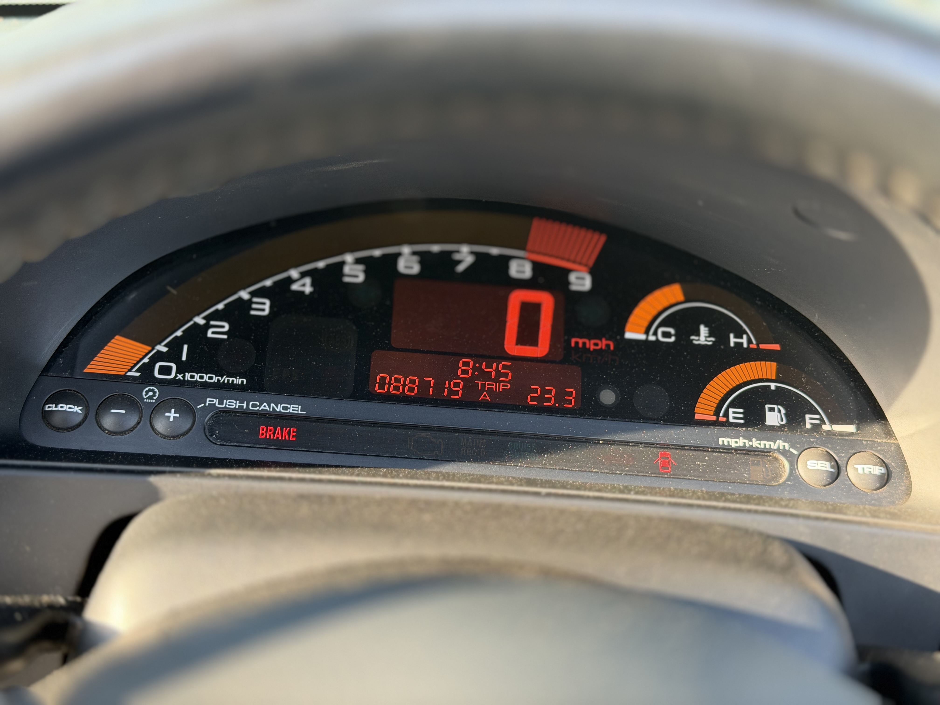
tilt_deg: -20.1
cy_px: 352
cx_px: 470
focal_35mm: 48
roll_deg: -5.5
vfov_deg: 30.3
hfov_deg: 39.7
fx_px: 1303
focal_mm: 6.76
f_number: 1.78
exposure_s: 1/128
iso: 125
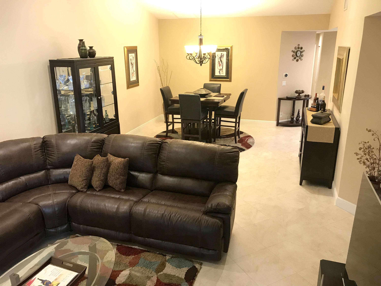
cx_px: 190
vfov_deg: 49.7
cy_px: 143
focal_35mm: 28
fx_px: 308
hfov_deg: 63.4
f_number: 1.8
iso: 40
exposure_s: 1/15
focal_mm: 3.99
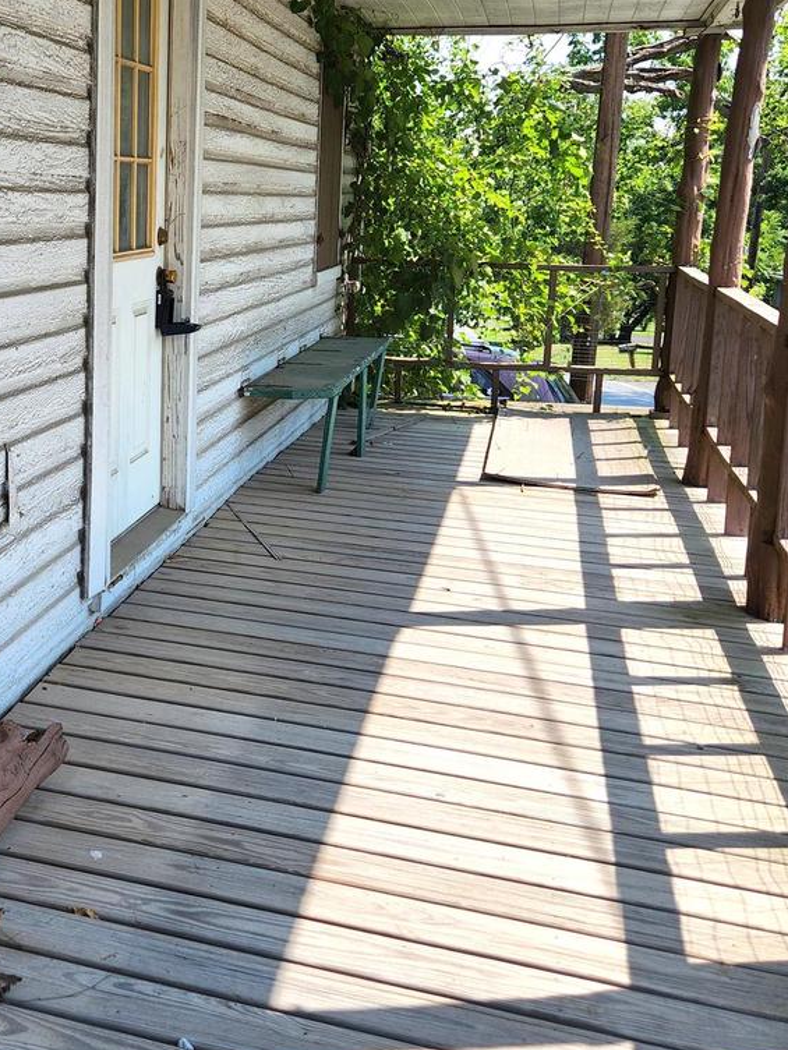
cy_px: 390
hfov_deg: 31.5
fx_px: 1335
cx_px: 96
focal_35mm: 44
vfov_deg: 42.6
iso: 20
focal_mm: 5.4
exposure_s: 1/634
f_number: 1.8
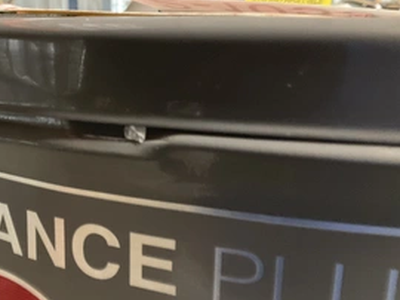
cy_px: 144
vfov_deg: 33.5
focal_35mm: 43
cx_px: 119
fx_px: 496
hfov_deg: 43.0
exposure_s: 1/30
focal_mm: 3
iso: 250
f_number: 1.8
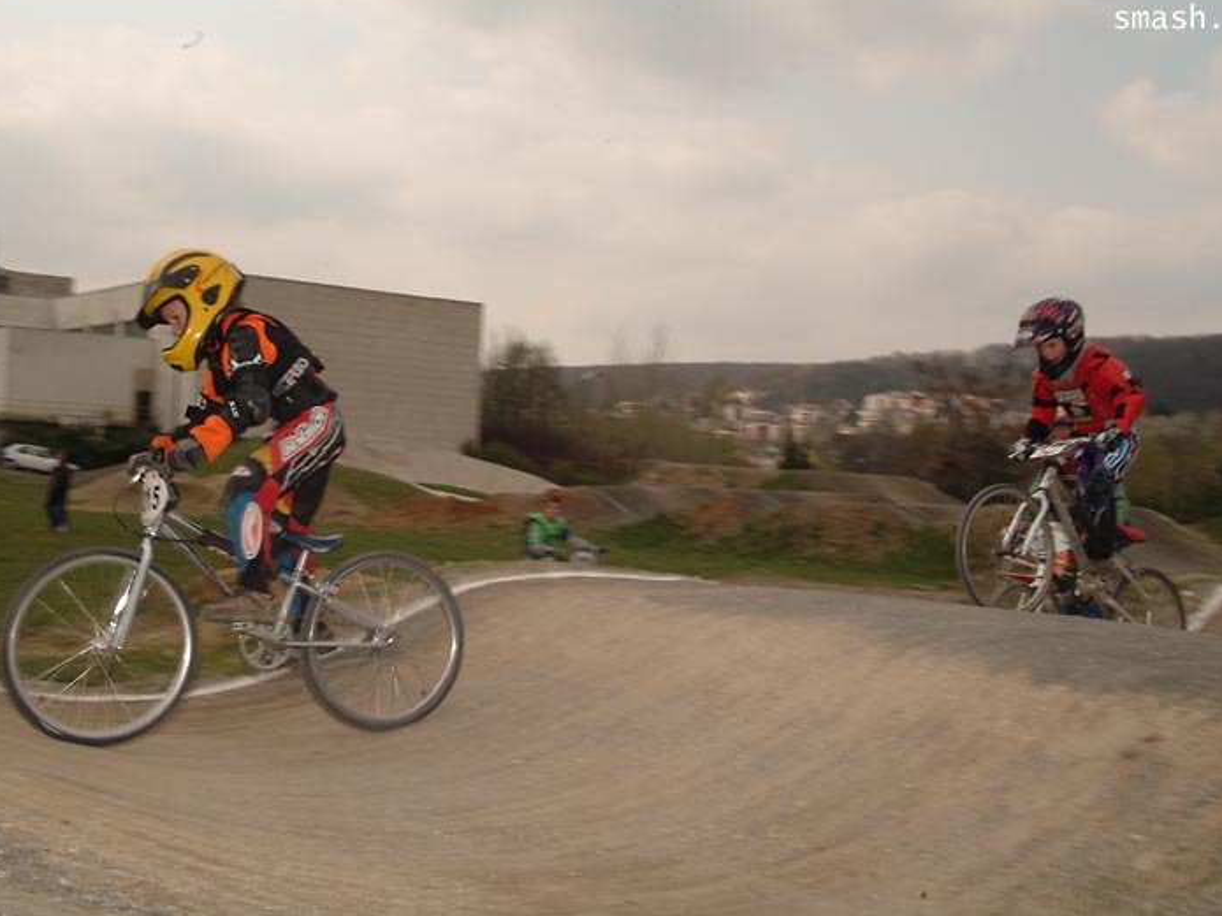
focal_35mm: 42
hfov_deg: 45.2
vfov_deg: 34.7
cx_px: 610
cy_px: 447
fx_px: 1467
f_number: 11
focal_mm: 25
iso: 100
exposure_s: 1/125
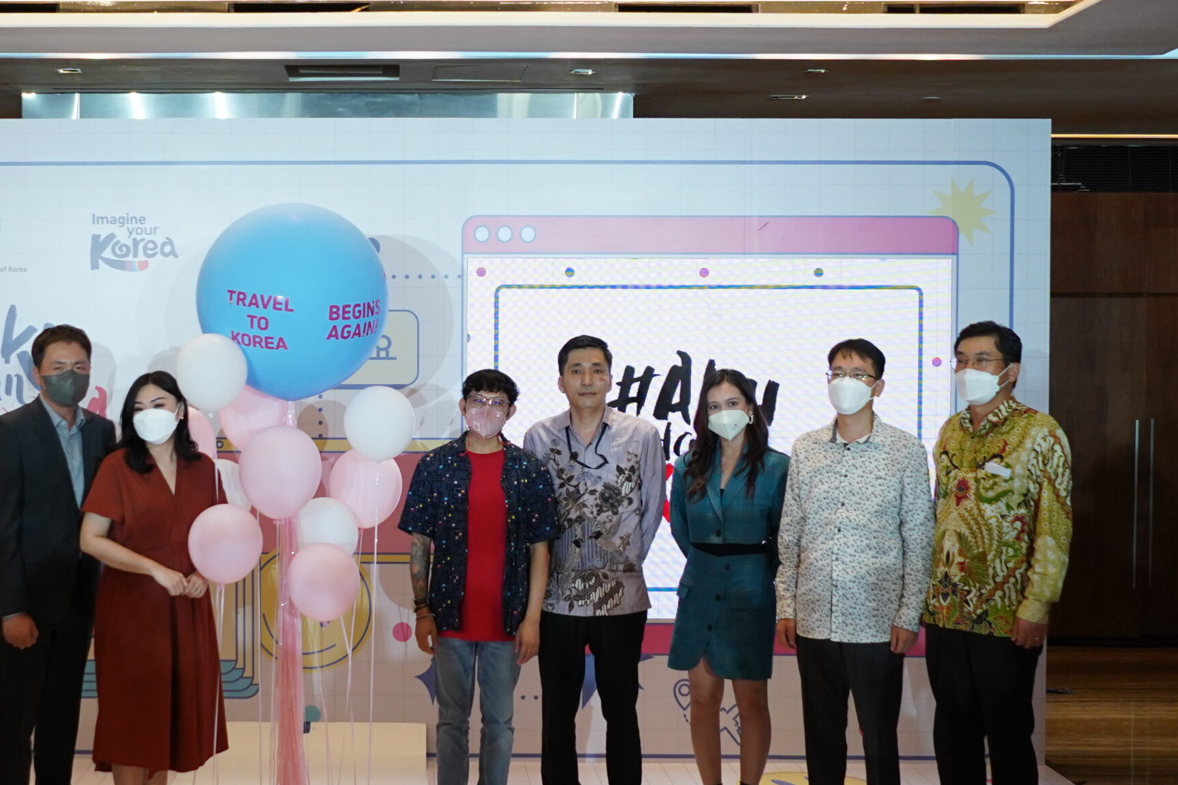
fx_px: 2029
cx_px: 365
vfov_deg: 21.9
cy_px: 402
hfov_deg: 32.0
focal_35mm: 62
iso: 1600
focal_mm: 28
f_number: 2
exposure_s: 1/250
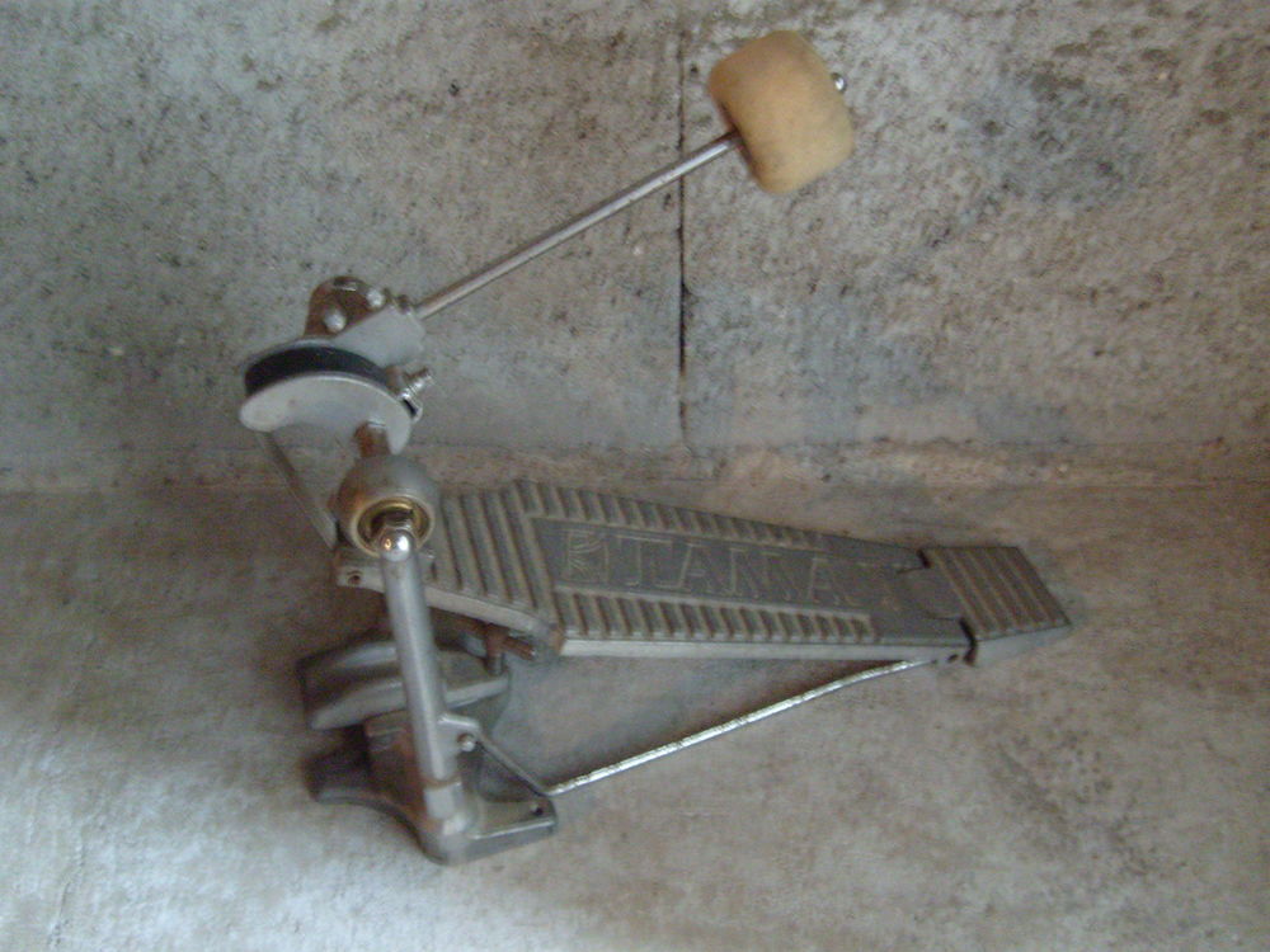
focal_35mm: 35
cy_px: 476
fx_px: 1284
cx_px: 635
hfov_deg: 52.6
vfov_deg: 40.7
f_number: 2.8
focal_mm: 5.8
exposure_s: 1/8
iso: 400
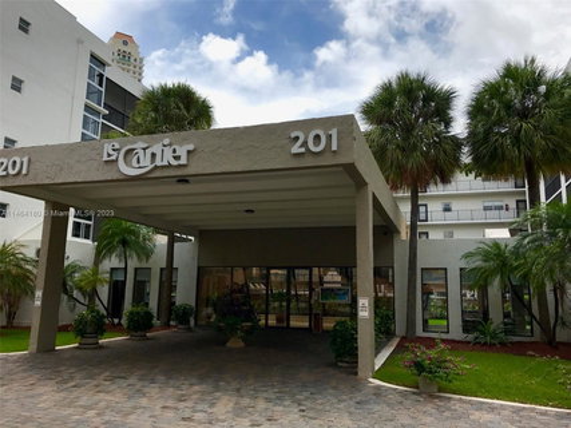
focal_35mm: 28
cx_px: 286
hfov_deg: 63.5
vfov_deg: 49.7
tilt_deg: +10.1
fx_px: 462
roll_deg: -1.7
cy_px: 214
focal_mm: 3.99
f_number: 1.8
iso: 20
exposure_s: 1/2227
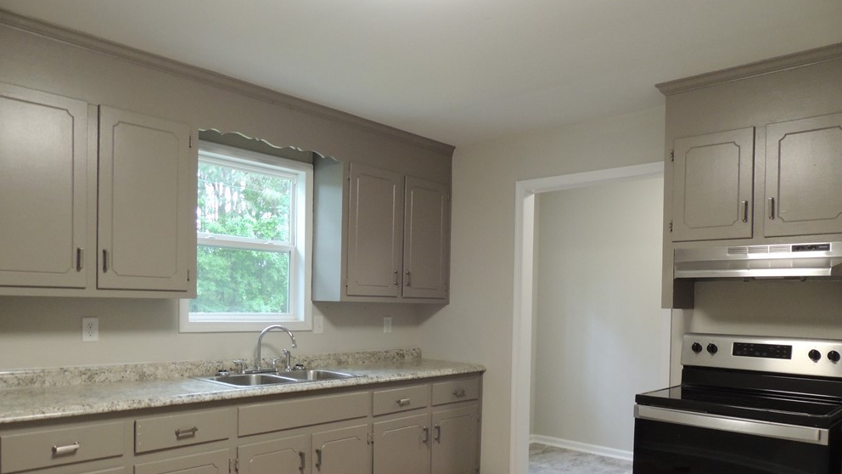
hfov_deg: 69.8
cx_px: 411
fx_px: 603
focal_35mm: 27
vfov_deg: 42.3
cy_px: 319
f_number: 3
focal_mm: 4.3
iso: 400
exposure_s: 1/25
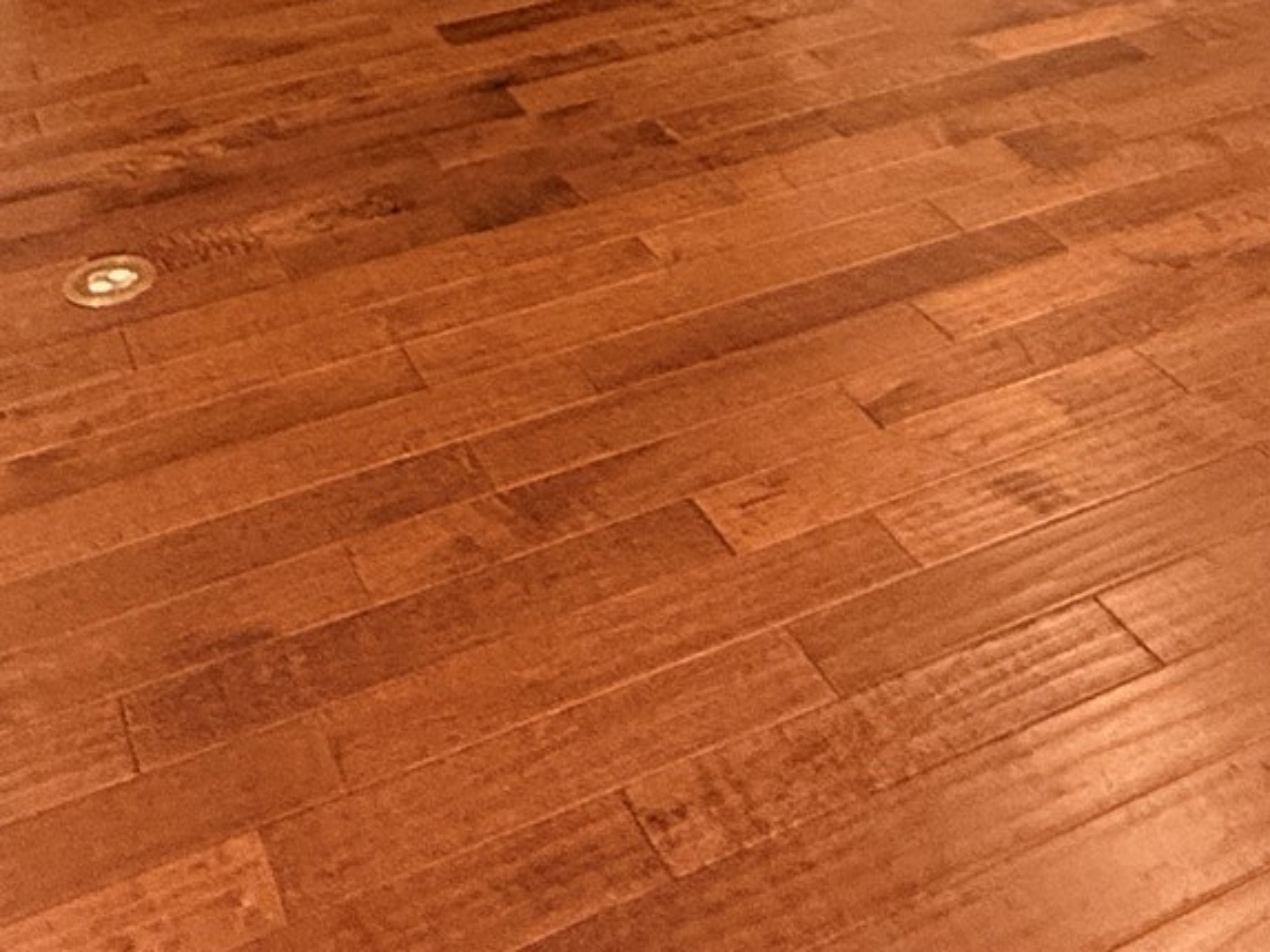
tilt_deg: -2.6
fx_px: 1835
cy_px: -607
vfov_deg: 22.1
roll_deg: +1.5
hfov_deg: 38.2
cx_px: 621
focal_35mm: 50
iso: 250
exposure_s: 1/60
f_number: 2.2
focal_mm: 2.22
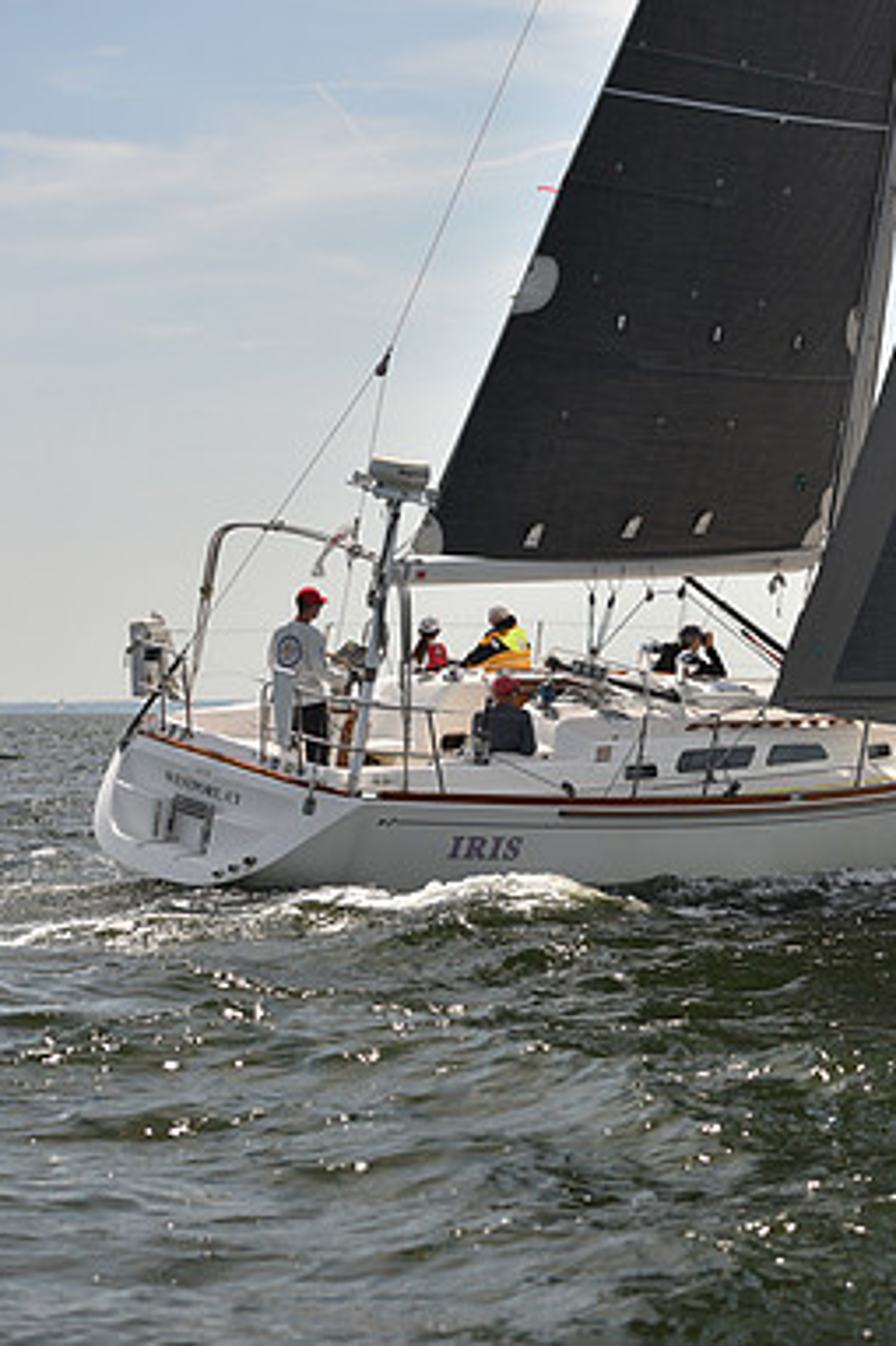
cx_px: 801
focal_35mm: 106
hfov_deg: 12.8
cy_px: 669
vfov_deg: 19.3
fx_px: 3961
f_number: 4.5
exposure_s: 1/1250
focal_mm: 70
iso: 250
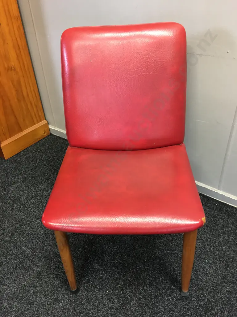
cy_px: 158
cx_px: 118
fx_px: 265
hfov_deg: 48.2
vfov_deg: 61.7
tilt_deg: -34.7
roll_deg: +2.0
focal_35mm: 29
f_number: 2.2
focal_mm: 4.15
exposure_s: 1/17
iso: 100
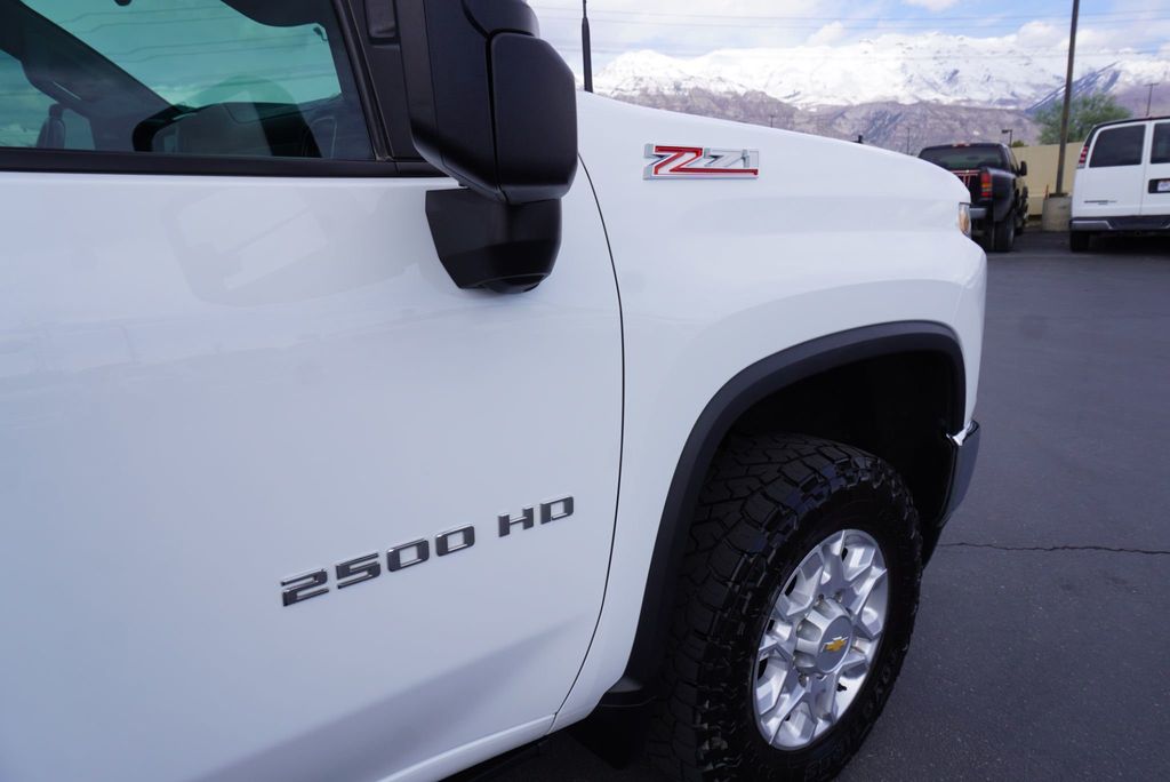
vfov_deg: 53.2
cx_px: 585
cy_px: 391
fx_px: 780
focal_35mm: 24
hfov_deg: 73.7
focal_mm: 16
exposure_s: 1/250
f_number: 8
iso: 100
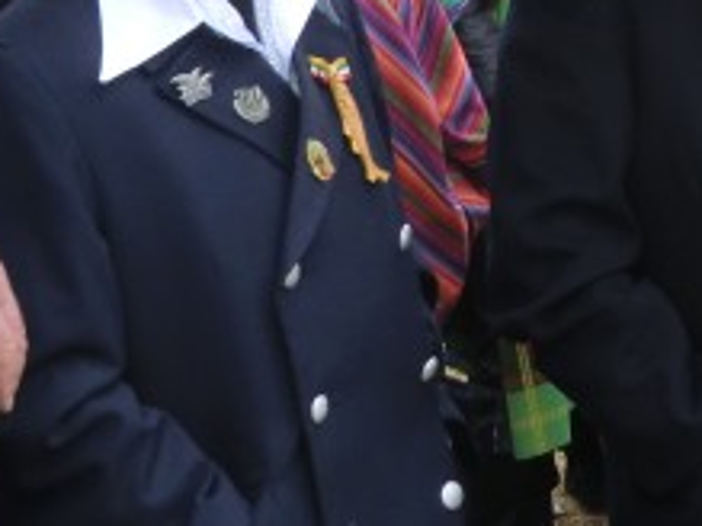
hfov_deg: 13.3
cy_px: -244
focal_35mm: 146
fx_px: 2959
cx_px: 773
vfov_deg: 9.9
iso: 125
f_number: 3.8
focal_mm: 7.1
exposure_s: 1/60
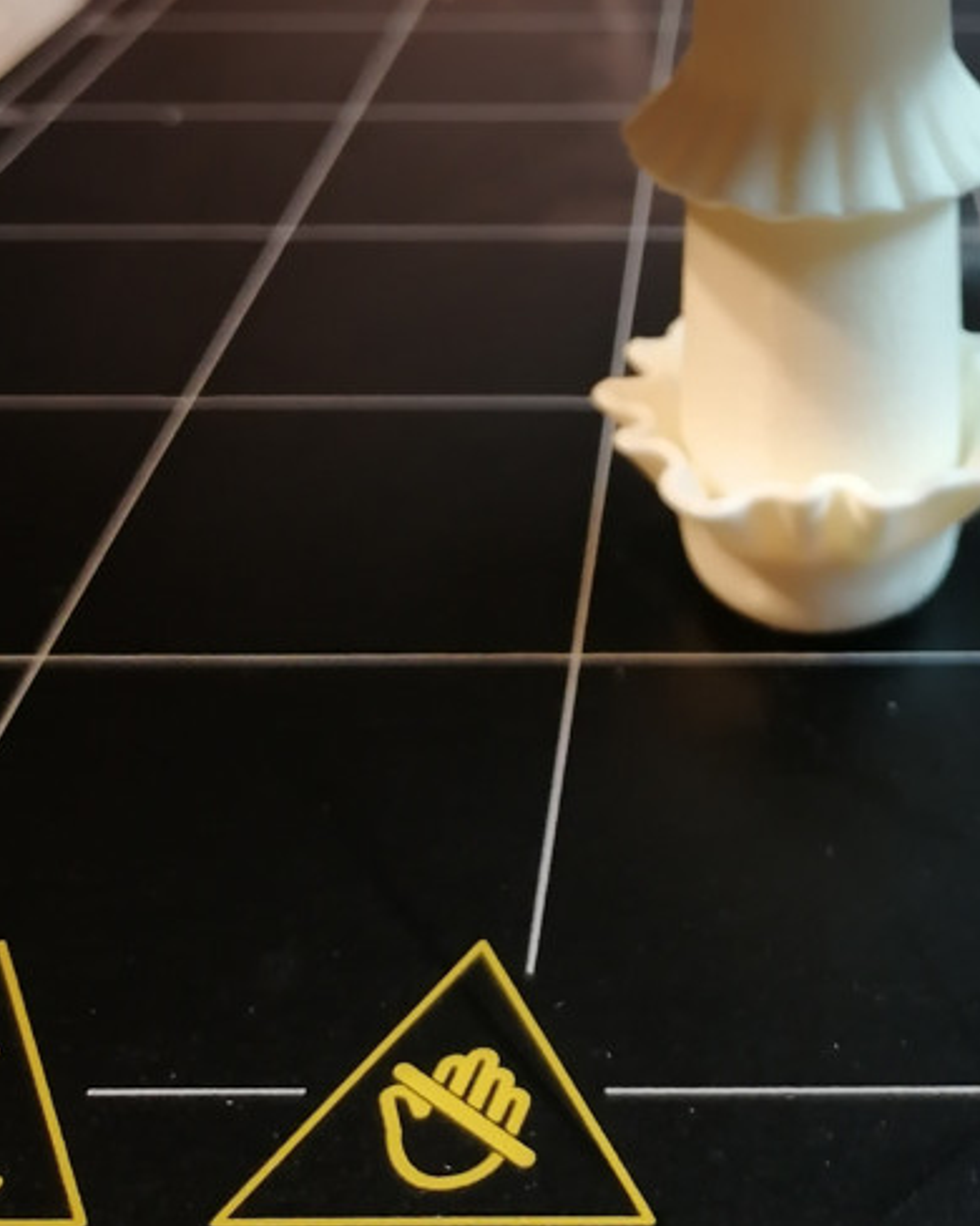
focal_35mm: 54
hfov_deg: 27.5
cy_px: 5
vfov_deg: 32.1
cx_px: 797
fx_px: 1959
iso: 400
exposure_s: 1/25
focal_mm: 4.75
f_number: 1.8
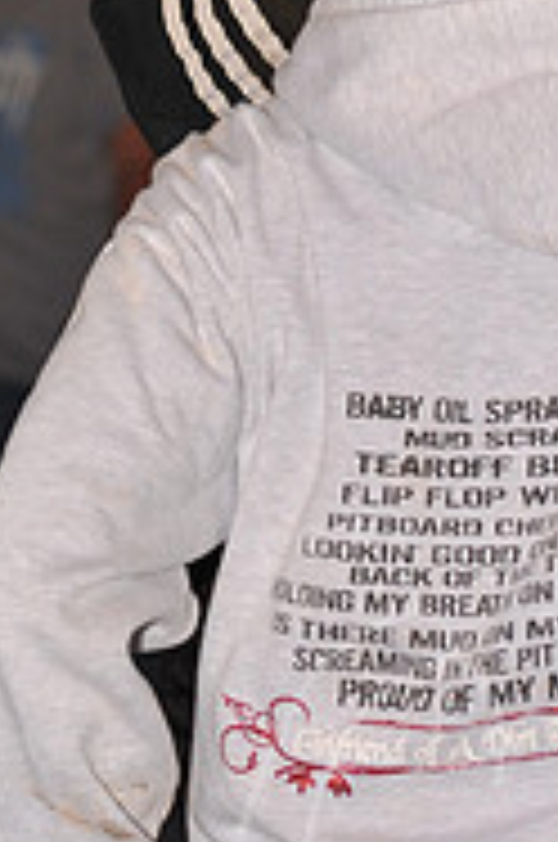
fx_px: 7584
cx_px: 362
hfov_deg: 4.2
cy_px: 225
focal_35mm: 325
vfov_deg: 6.3
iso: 500
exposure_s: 1/320
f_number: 7.1
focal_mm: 135
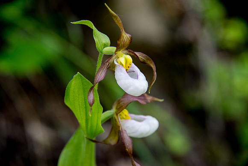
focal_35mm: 300
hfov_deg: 6.9
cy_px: 83
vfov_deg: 4.6
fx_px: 2067
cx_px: 124
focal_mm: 300
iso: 400
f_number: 8
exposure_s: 1/40
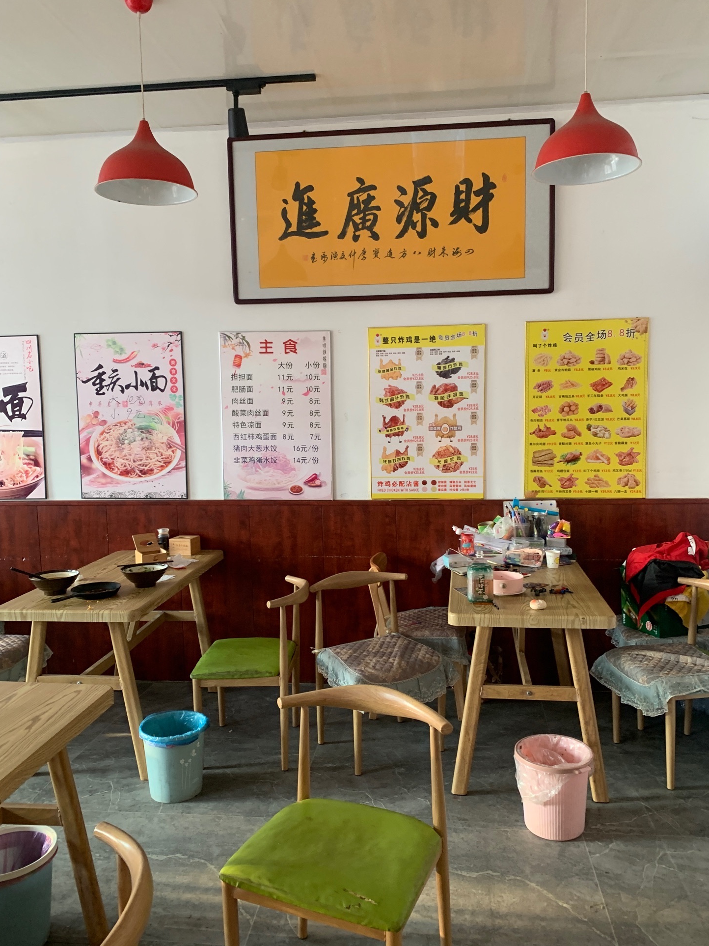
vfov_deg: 65.3
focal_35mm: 27
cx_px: 343
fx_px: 738
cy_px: 477
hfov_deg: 51.3
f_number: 1.8
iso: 160
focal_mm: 4.25
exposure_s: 1/60
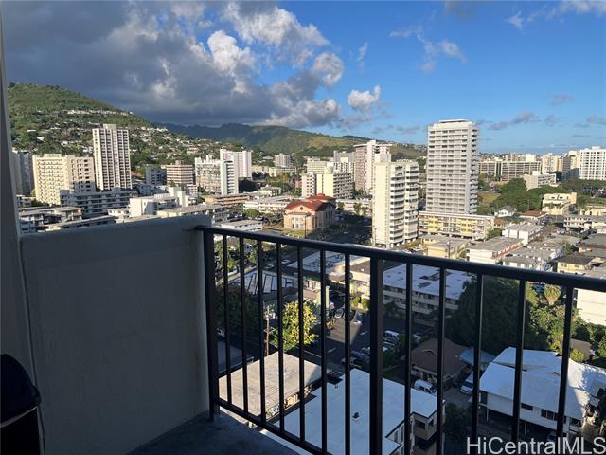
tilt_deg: -9.9
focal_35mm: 26
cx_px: 303
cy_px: 228
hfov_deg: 67.3
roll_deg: +1.1
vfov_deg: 53.1
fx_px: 455
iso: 50
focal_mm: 5.1
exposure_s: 1/3413
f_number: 1.6
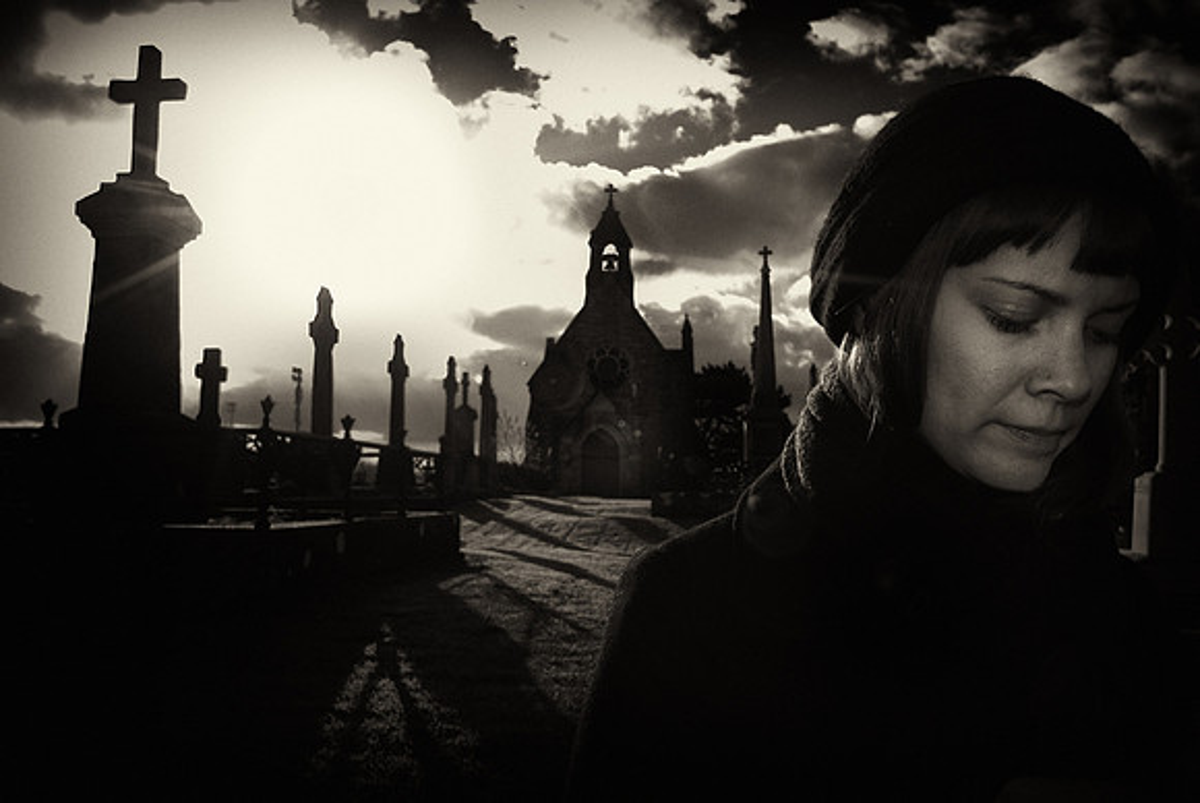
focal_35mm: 30
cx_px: 600
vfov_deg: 43.7
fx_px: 1001
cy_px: 402
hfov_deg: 61.9
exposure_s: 1/125
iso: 100
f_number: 11
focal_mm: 20
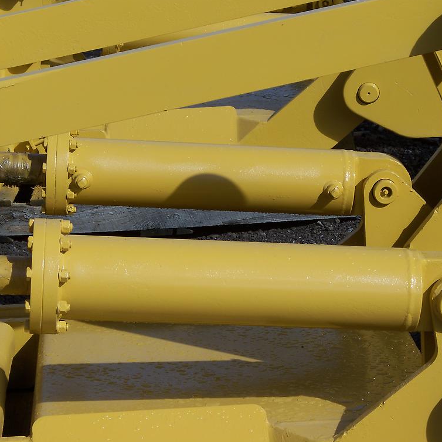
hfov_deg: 13.8
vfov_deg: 13.8
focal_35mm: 126
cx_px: 212
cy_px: 223
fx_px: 1820
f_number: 6.3
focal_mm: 22.05
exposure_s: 1/400
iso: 64
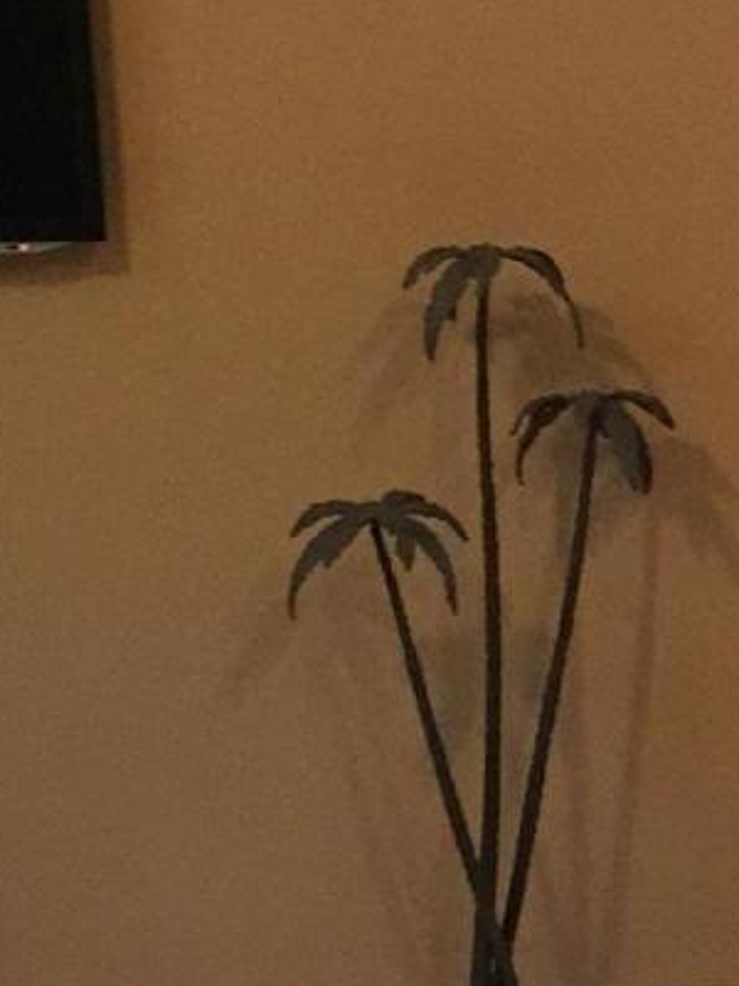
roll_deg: +1.3
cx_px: 1456
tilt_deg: -8.8
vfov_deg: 13.6
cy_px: 597
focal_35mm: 145
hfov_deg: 9.6
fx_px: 4127
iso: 250
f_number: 2.2
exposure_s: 1/24
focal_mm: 4.15
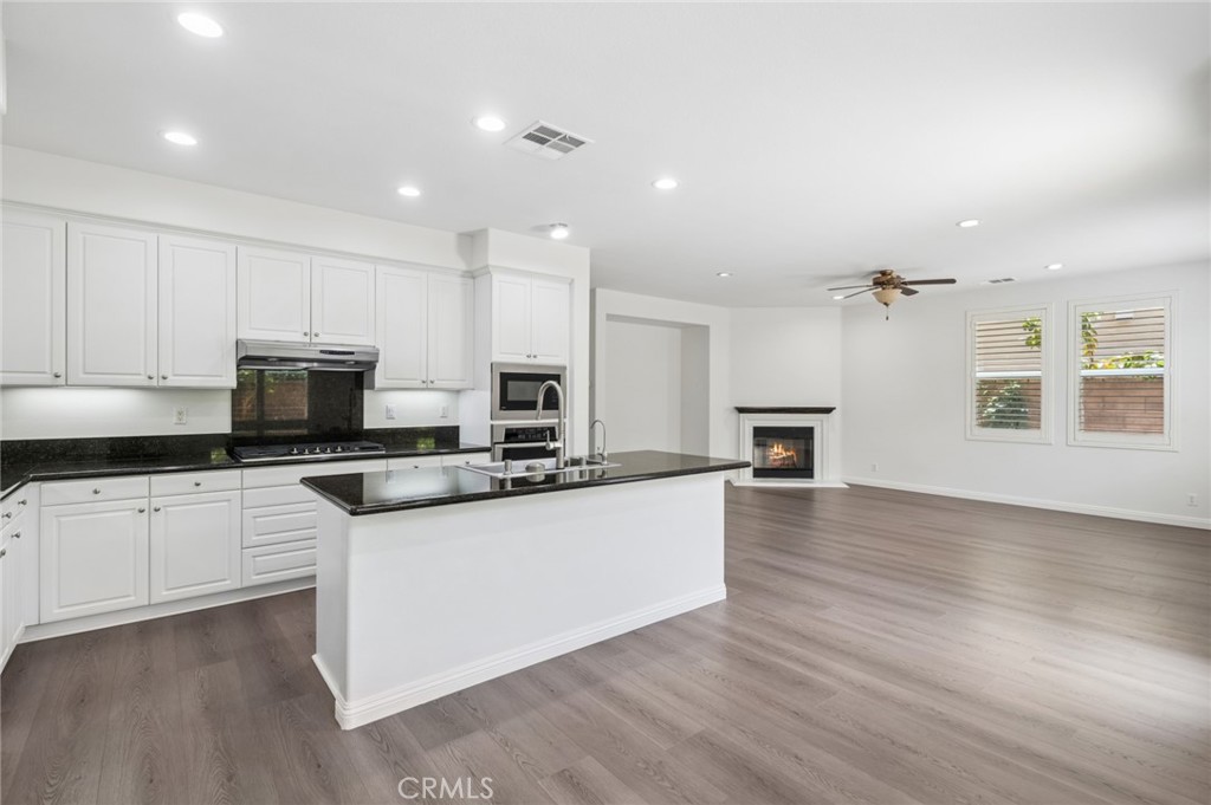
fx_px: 538
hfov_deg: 96.8
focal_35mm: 16
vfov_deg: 73.7
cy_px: 402
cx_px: 606
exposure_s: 1/10
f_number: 9
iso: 160
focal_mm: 16
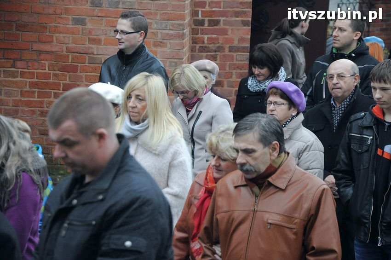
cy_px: 130
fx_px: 1709
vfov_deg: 8.7
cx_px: 196
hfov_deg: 13.1
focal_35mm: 158
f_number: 5.6
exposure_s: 1/250
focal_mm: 105
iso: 1600
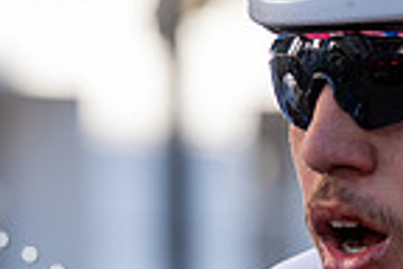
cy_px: 332
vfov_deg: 2.6
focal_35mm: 521
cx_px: 339
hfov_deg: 4.0
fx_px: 5832
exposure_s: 1/1000
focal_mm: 129
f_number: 4
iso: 400
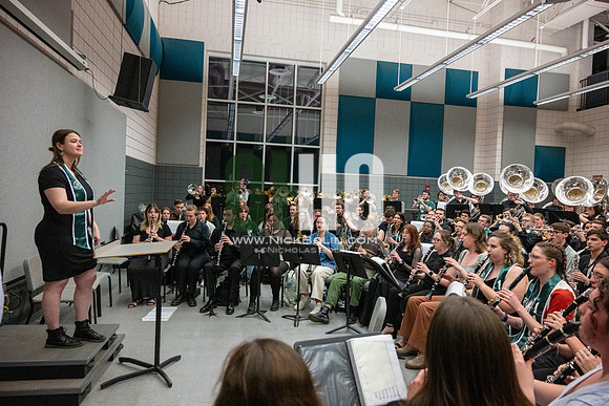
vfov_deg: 53.2
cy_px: 203
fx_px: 406
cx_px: 304
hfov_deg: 73.7
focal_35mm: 24
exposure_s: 1/500
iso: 10000
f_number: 4
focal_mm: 24
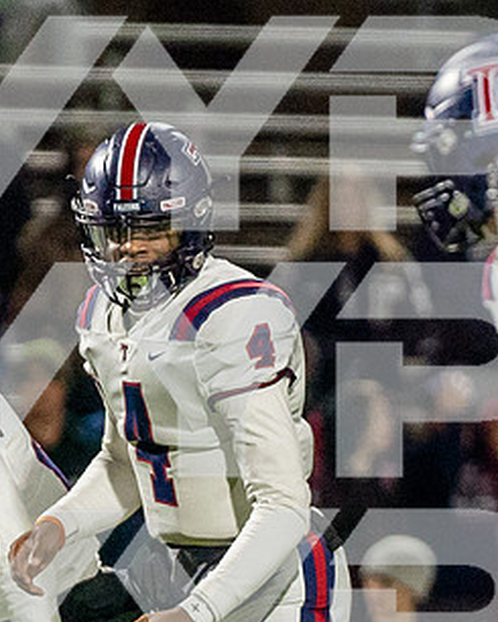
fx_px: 20771
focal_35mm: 1128
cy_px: 519
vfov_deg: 1.7
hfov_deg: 1.4
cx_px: 175
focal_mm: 200
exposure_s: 1/1000
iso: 1600
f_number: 2.8
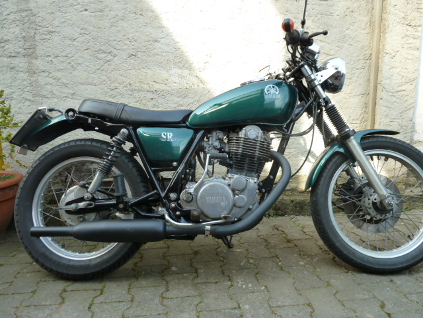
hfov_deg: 69.4
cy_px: 159
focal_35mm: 25
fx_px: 305
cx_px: 212
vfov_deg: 54.9
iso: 125
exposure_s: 1/100
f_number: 4
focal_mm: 4.1
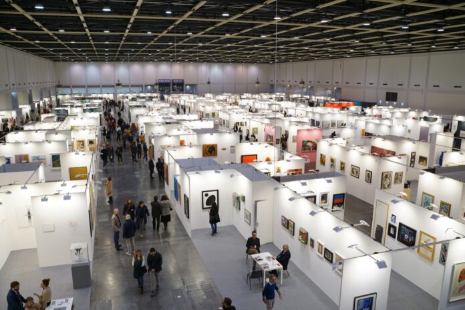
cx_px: 232
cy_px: 155
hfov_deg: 65.5
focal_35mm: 28
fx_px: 362
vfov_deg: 46.4
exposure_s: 1/100
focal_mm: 28
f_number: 4.5
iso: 500
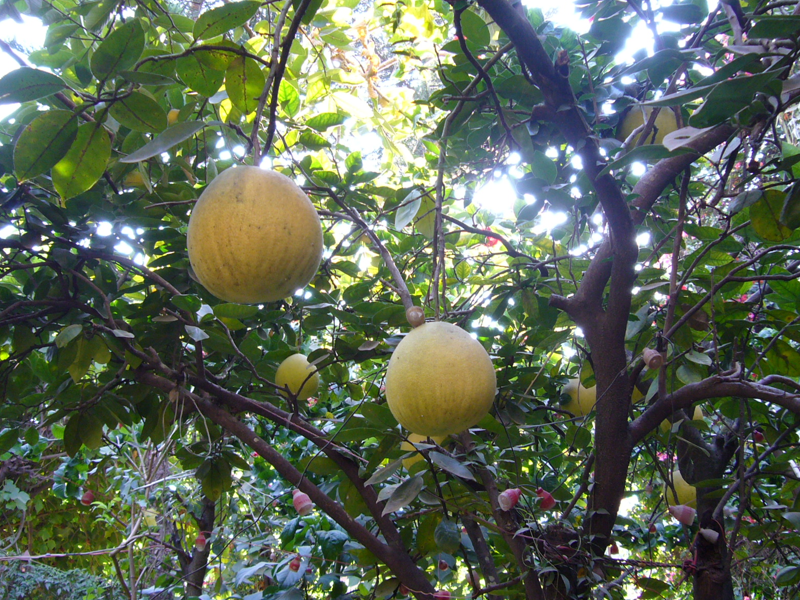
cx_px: 409
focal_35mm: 41
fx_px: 948
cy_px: 296
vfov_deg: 35.1
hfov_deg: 45.8
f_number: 2.8
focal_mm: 4.7
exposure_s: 1/25
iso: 100
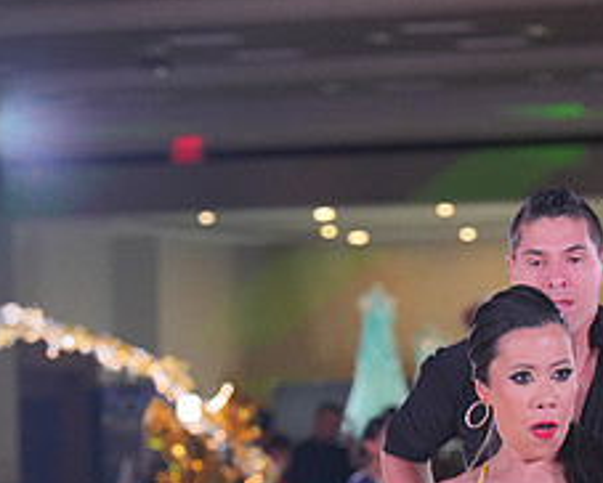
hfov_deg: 8.6
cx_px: 461
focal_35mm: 223
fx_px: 3983
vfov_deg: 6.8
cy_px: 732
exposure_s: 1/400
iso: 2000
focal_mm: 93
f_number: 4
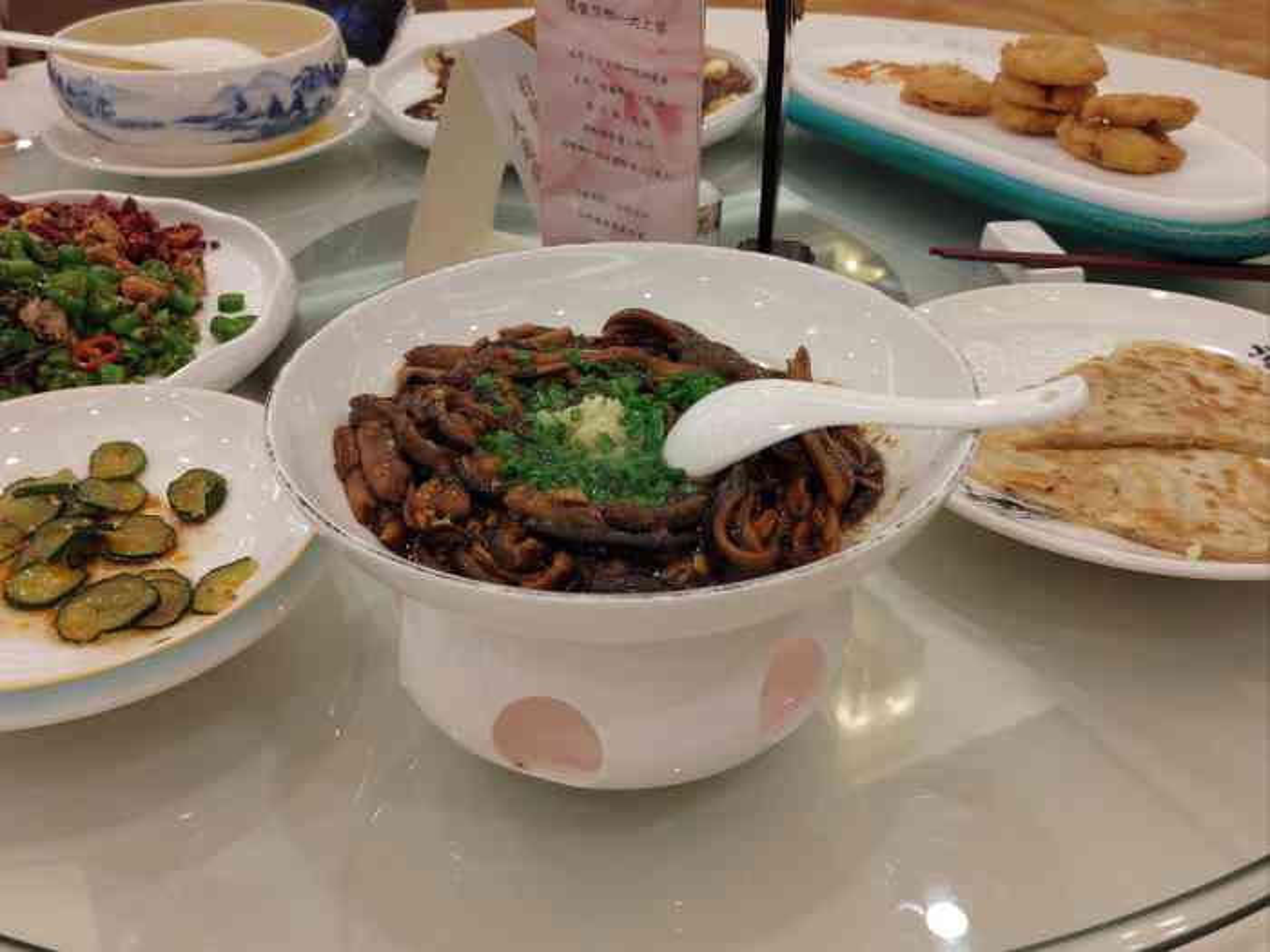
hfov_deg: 54.0
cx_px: 635
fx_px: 1247
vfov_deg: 41.8
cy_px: 476
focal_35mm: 34
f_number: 1.9
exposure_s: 1/100
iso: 2081
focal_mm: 5.52
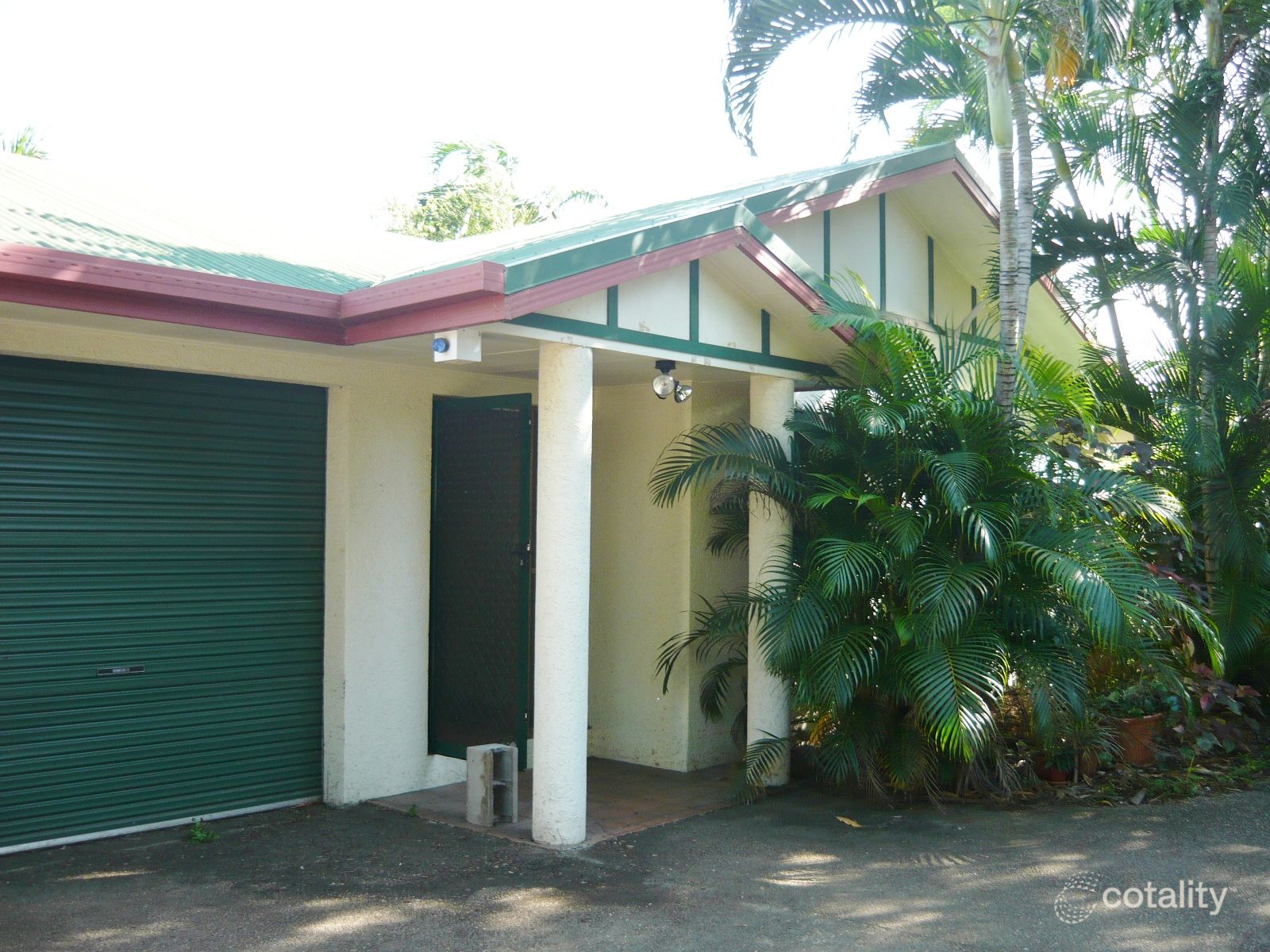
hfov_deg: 55.4
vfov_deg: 42.9
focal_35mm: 33
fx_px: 1211
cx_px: 635
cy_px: 476
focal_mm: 5.5
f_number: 2.8
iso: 100
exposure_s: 1/160
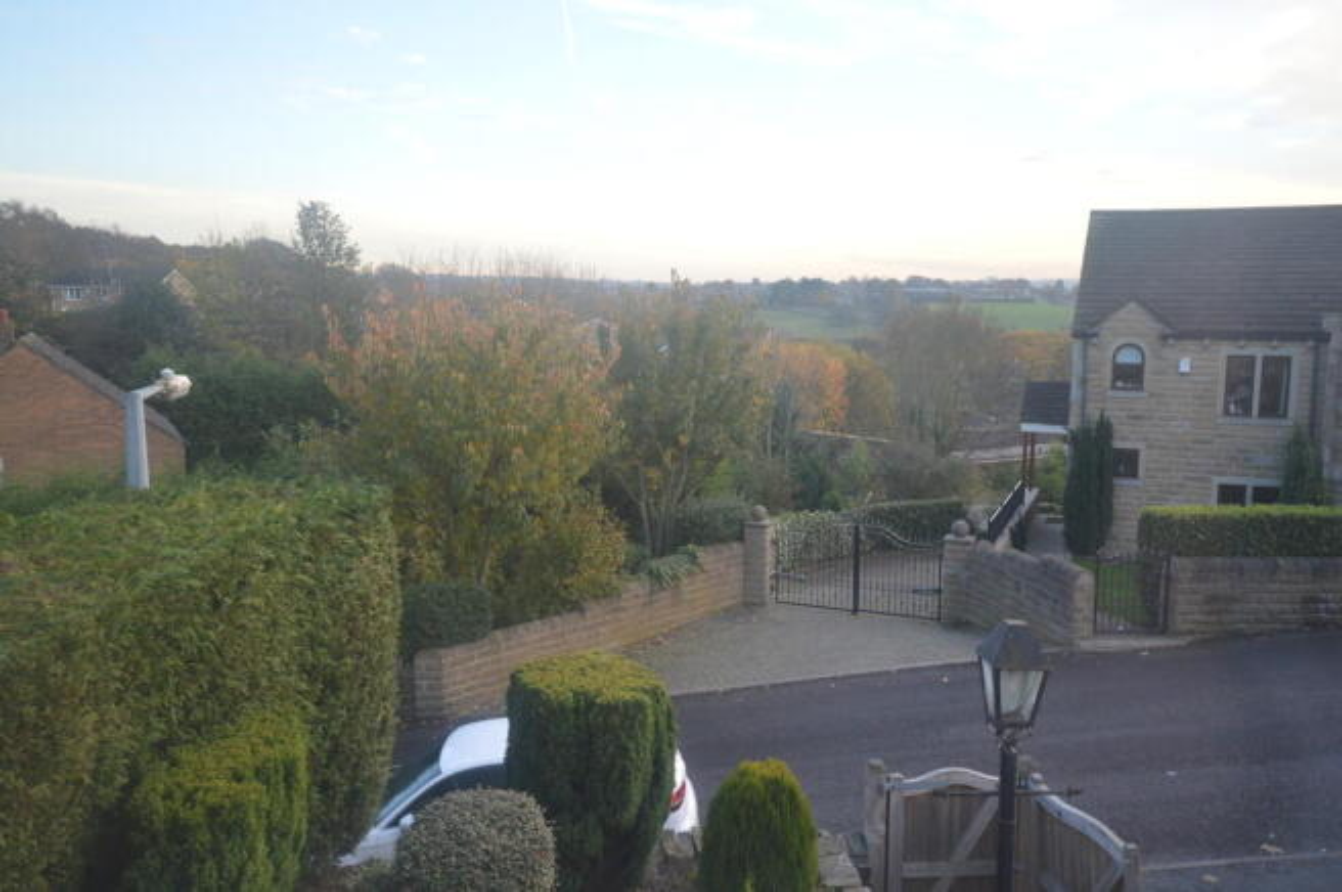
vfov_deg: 43.5
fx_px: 1117
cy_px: 446
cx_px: 671
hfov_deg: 62.0
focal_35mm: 30
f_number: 5.6
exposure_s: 1/60
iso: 640
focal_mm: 20
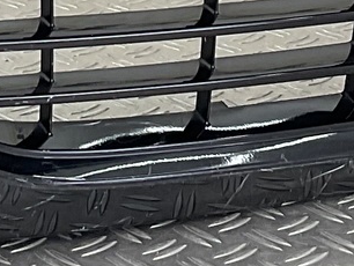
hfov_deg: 10.3
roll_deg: -2.2
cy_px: -349
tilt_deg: -8.9
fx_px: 1955
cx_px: 5
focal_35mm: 191
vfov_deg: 7.3
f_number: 1.8
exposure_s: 1/100
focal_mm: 3
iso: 16
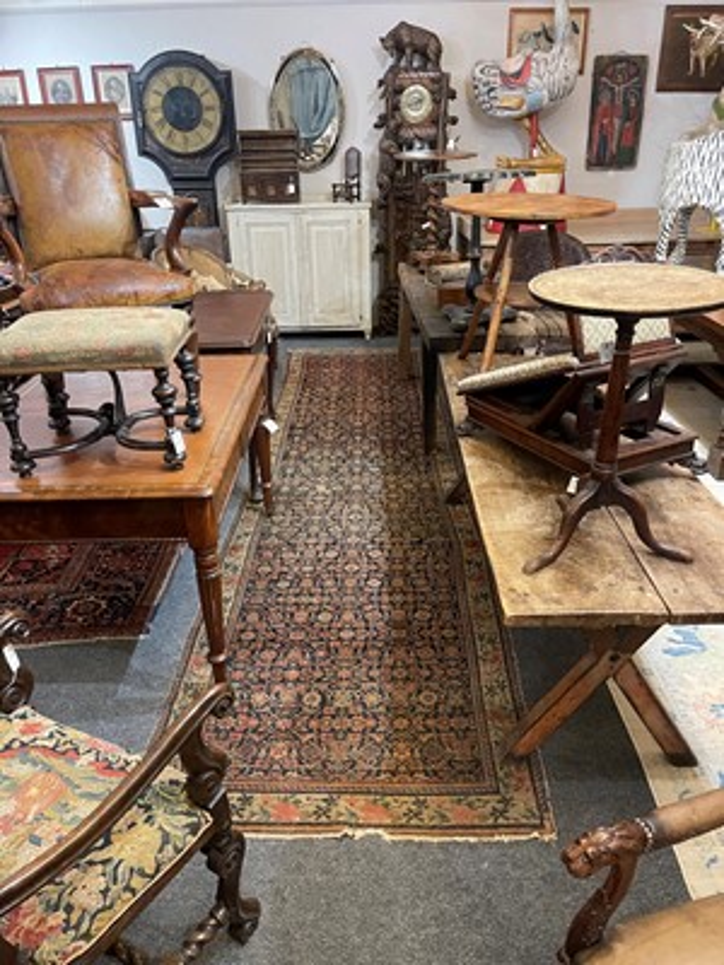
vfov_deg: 69.4
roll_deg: +1.5
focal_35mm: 25
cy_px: 482
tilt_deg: -24.4
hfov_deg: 54.9
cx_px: 362
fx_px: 697
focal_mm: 5.1
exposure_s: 1/50
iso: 500
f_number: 1.6
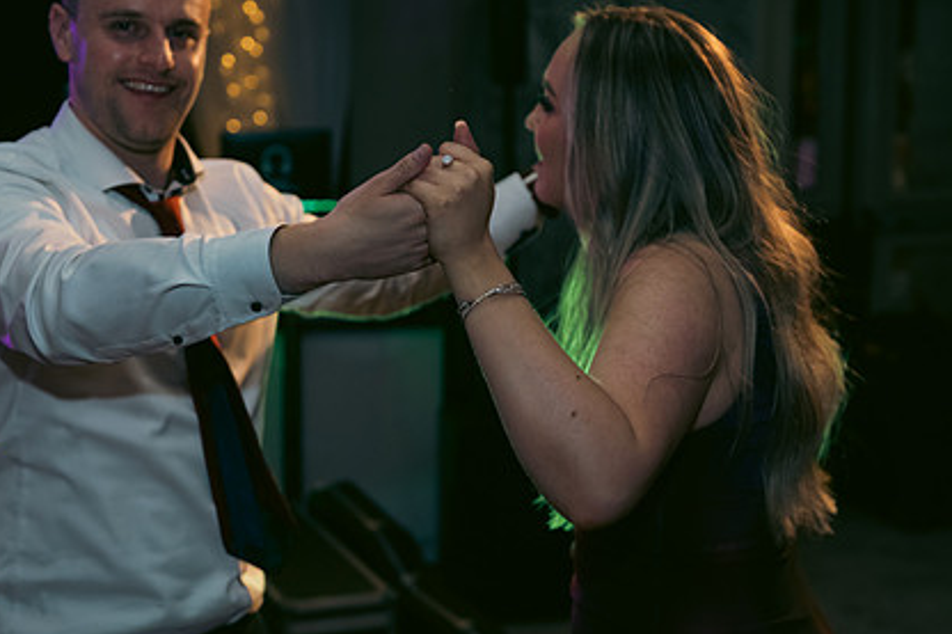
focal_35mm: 67
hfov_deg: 30.1
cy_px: 278
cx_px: 469
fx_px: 1771
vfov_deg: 20.3
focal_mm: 48
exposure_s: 1/160
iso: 640
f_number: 3.5
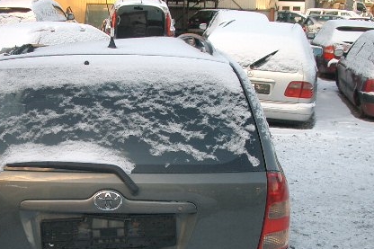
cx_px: 102
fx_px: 582
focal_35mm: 56
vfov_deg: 23.9
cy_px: 193
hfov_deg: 35.0
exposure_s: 1/100
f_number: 2.6
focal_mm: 5.8
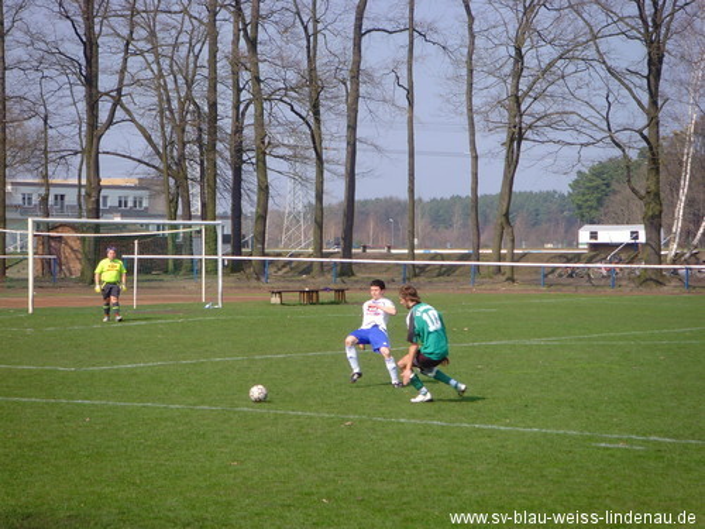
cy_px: 264
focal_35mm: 117
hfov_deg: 16.8
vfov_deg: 12.7
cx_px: 352
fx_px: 2383
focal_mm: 19.8
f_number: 4.5
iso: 80
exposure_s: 1/350
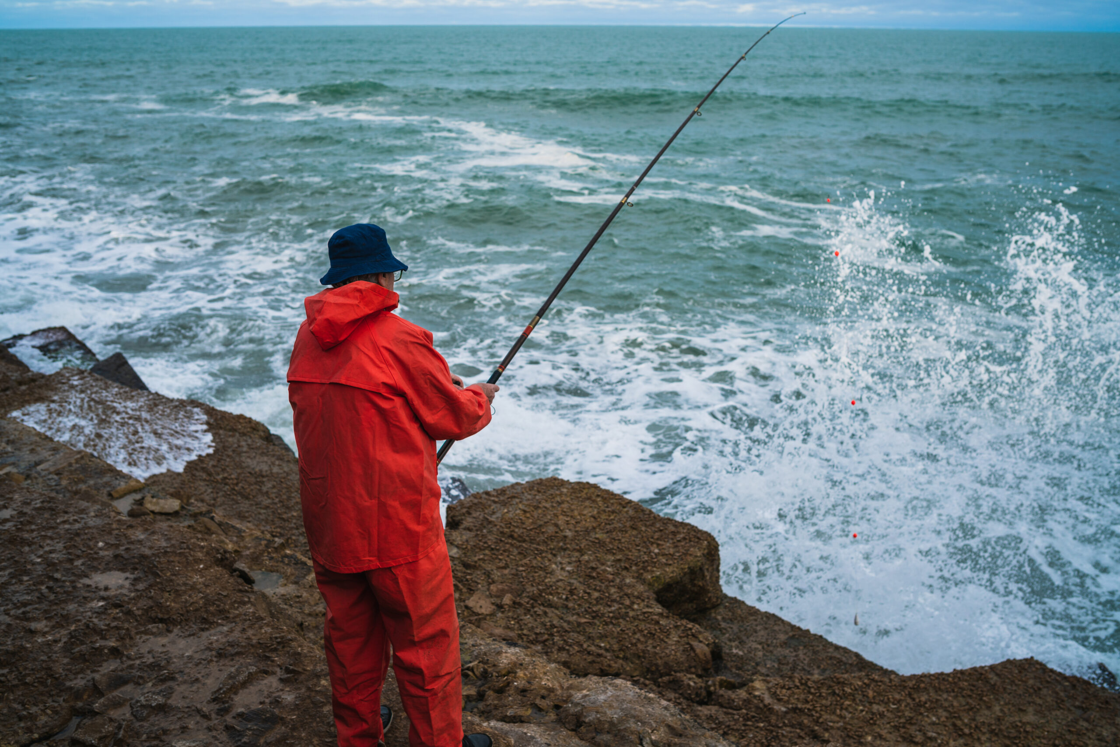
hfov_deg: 54.4
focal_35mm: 35
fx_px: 1089
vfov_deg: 37.9
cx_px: 560
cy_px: 374
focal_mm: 35
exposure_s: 1/800
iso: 100
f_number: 5
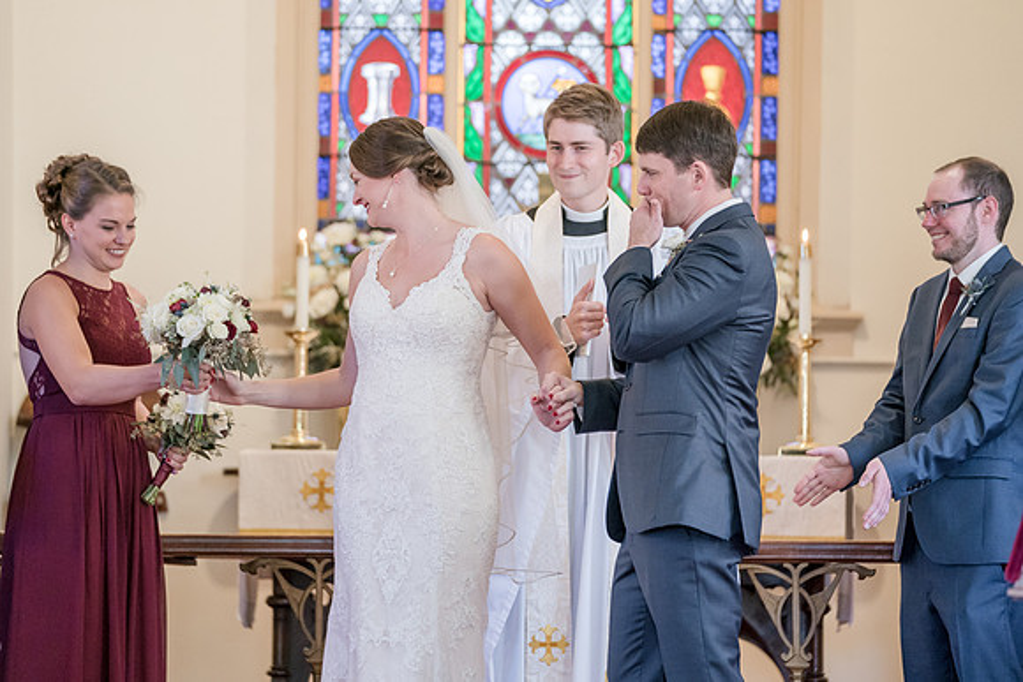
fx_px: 4987
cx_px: 486
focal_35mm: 175
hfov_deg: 11.7
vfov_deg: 7.8
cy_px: 324
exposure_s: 1/160
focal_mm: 155
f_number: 2.8
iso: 2000
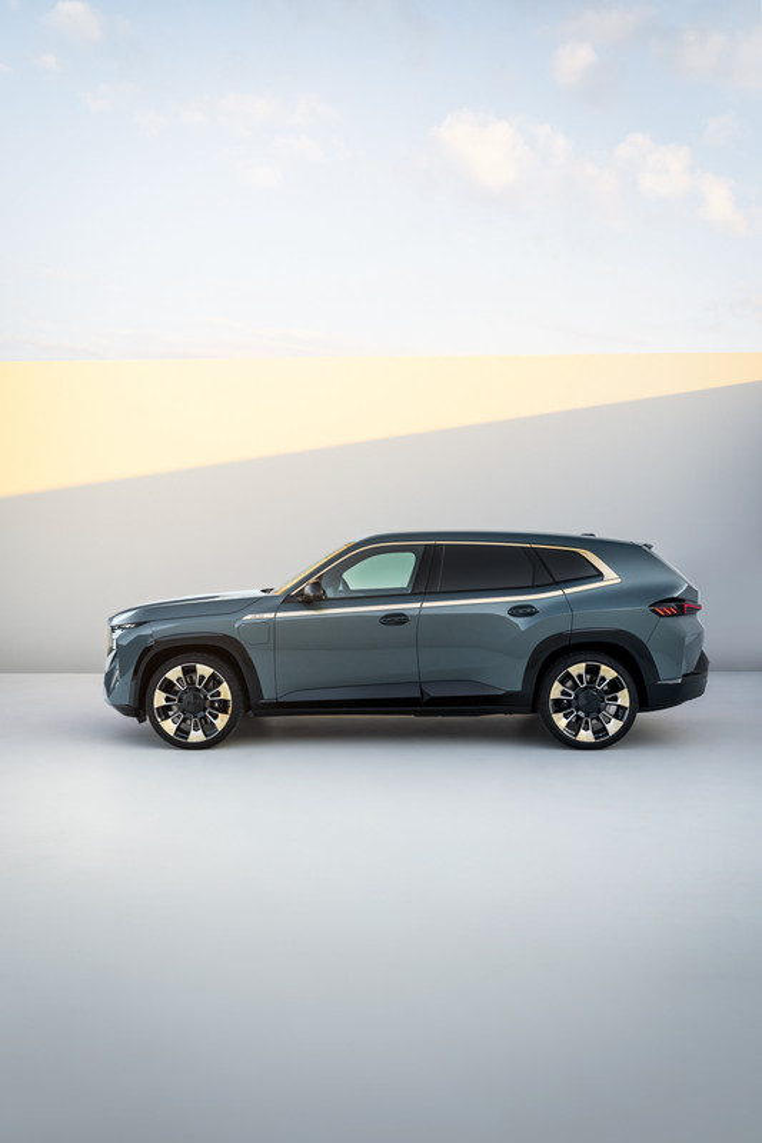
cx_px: 381
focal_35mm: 29
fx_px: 921
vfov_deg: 63.7
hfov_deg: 44.9
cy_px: 572
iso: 250
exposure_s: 1/125
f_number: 4.5
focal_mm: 29
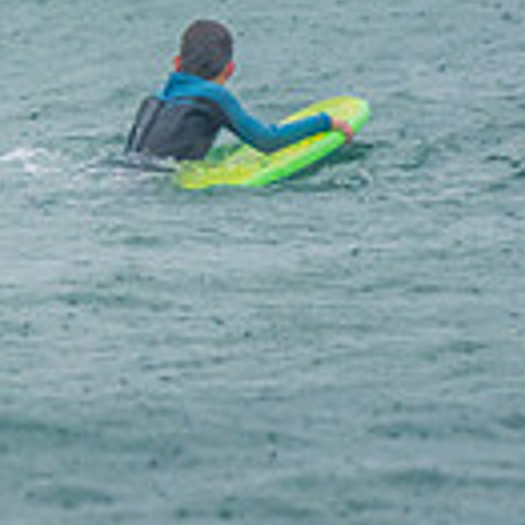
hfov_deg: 0.8
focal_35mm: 2292
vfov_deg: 0.8
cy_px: -294
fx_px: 39328
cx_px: -574
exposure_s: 1/320
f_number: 5.6
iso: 800
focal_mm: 500
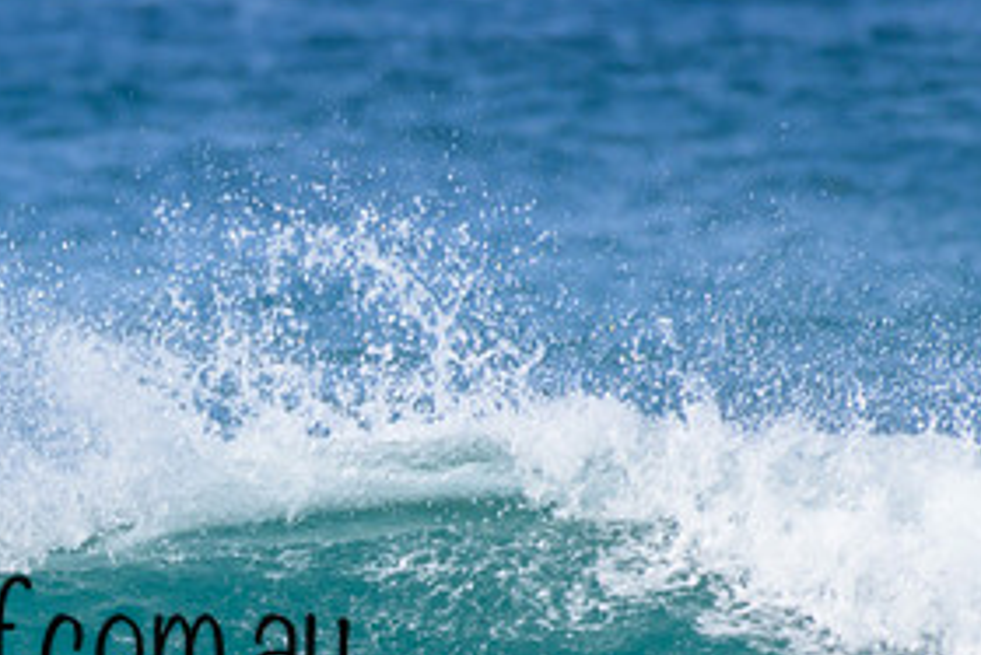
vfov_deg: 0.7
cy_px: 601
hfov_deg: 1.0
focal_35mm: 2075
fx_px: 56570
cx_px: -21
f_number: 11
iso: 1100
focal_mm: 1000
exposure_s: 1/2000
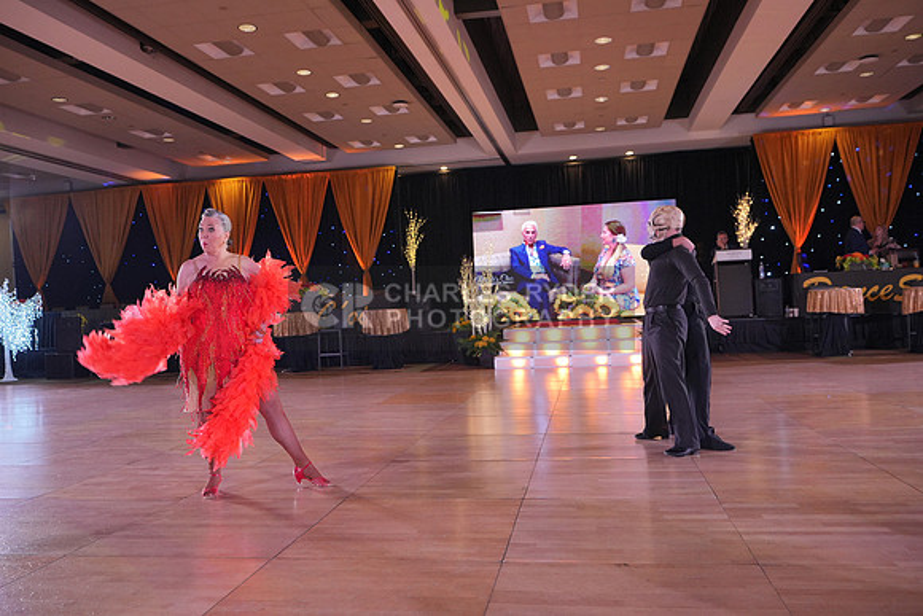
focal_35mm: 30
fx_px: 769
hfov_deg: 61.9
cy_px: 308
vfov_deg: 43.6
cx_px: 462
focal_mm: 30
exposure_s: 1/400
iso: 2000
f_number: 4
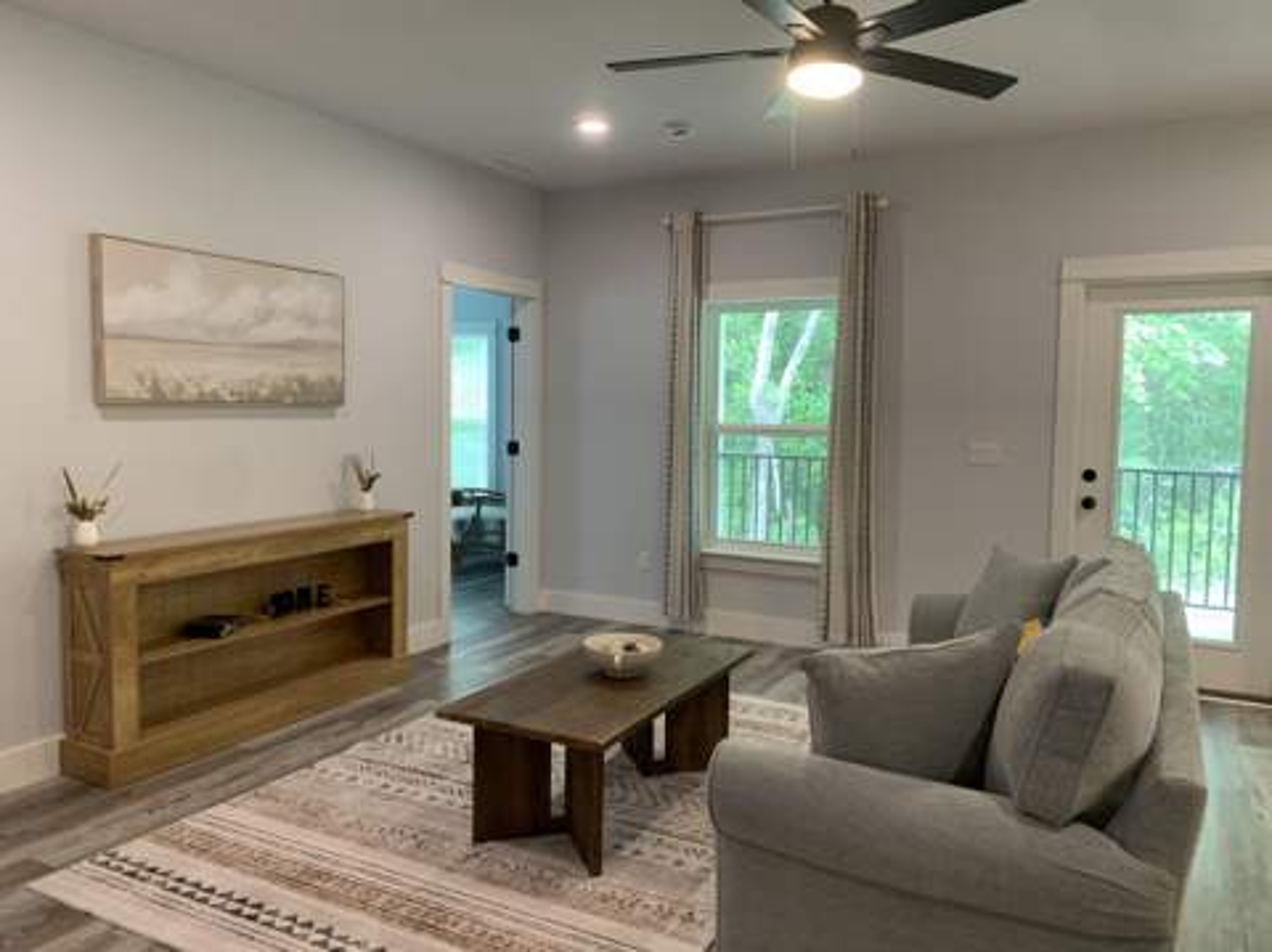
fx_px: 954
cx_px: 636
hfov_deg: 67.4
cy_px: 476
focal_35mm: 26
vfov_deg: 53.0
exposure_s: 1/60
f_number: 1.8
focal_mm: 4.25
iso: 160
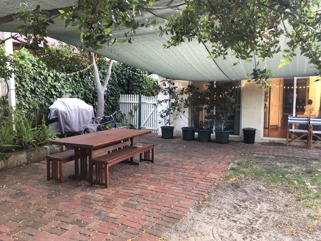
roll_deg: +0.9
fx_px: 260
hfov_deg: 63.4
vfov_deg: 49.7
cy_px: 120
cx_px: 160
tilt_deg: -5.5
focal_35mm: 28
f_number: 1.8
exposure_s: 1/7
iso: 80
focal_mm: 4
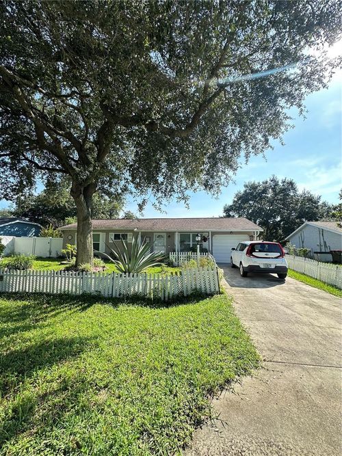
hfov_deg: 85.7
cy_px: 228
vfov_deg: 102.1
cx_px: 171
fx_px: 184
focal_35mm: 14
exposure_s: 1/465
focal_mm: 2.22
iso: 40
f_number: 2.2
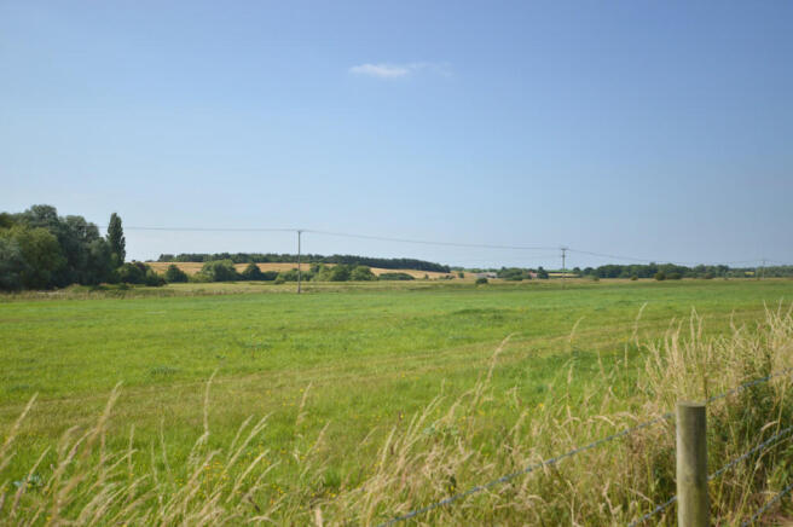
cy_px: 264
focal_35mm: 30
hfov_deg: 62.0
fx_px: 660
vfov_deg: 43.5
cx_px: 396
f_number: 3.5
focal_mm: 20
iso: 100
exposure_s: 1/1250
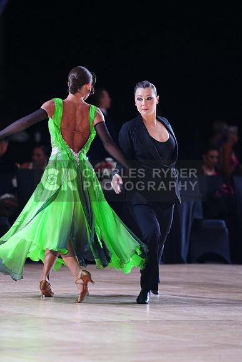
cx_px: 121
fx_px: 2015
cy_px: 181
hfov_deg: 6.9
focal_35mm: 200
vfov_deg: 10.3
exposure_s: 1/500
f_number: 2.8
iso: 1600
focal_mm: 200
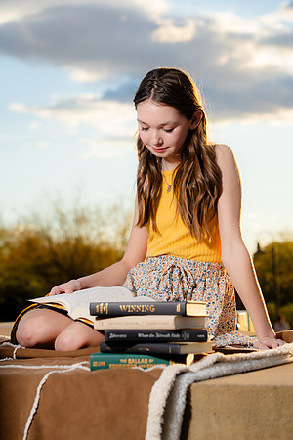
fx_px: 1172
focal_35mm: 96
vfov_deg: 21.2
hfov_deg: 14.3
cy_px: 220
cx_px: 146
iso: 100
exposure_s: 1/200
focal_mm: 96
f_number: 5.6
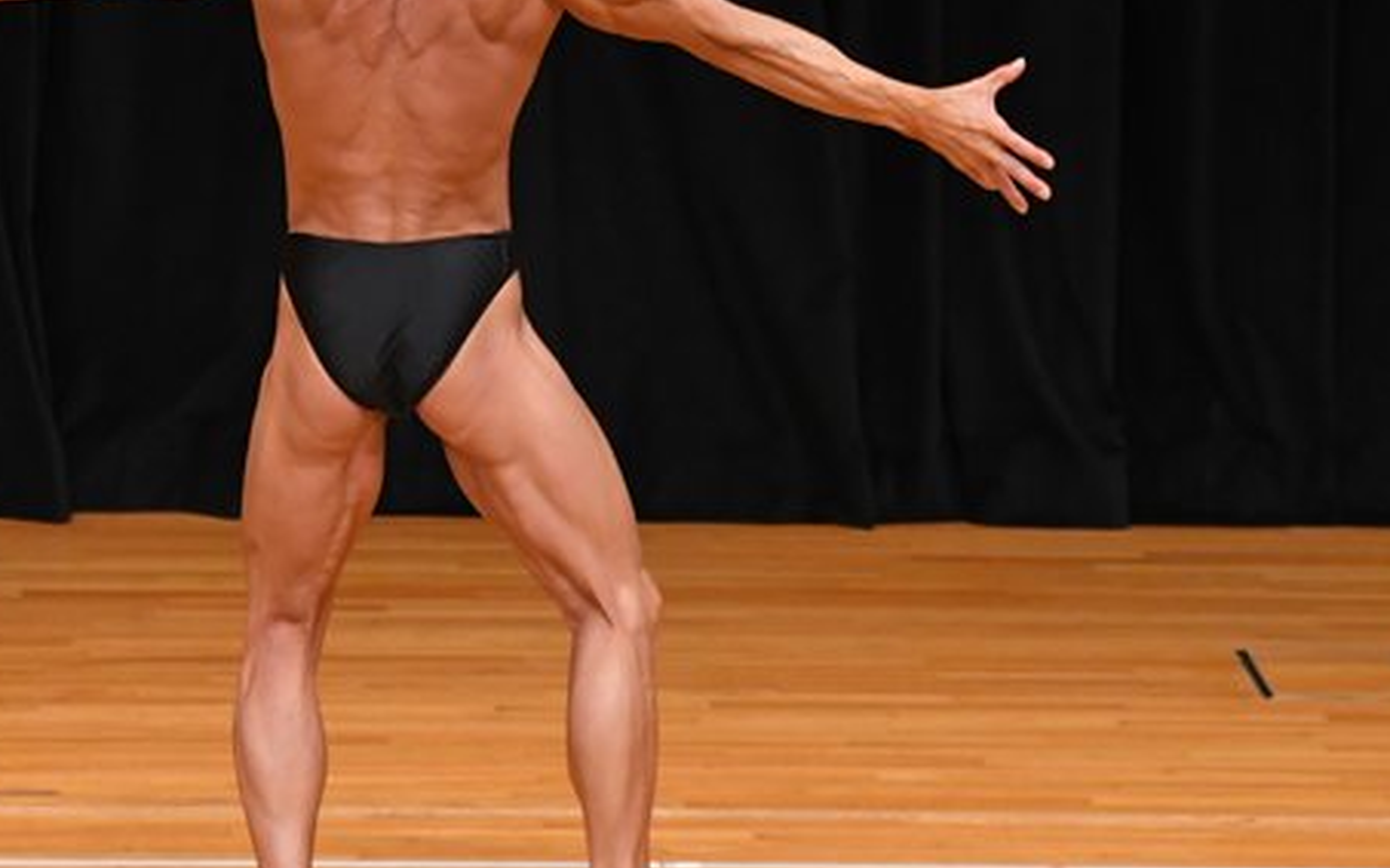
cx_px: 456
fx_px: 18825
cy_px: 285
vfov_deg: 2.6
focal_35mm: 497
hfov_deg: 4.2
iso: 3200
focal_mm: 190
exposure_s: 1/400
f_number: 5.6
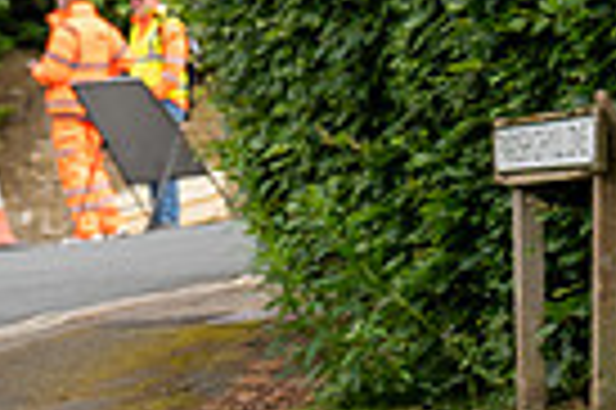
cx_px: -257
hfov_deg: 5.4
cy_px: 331
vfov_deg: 3.6
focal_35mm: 377
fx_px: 6443
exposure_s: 1/640
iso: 400
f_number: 4.5
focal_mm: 70
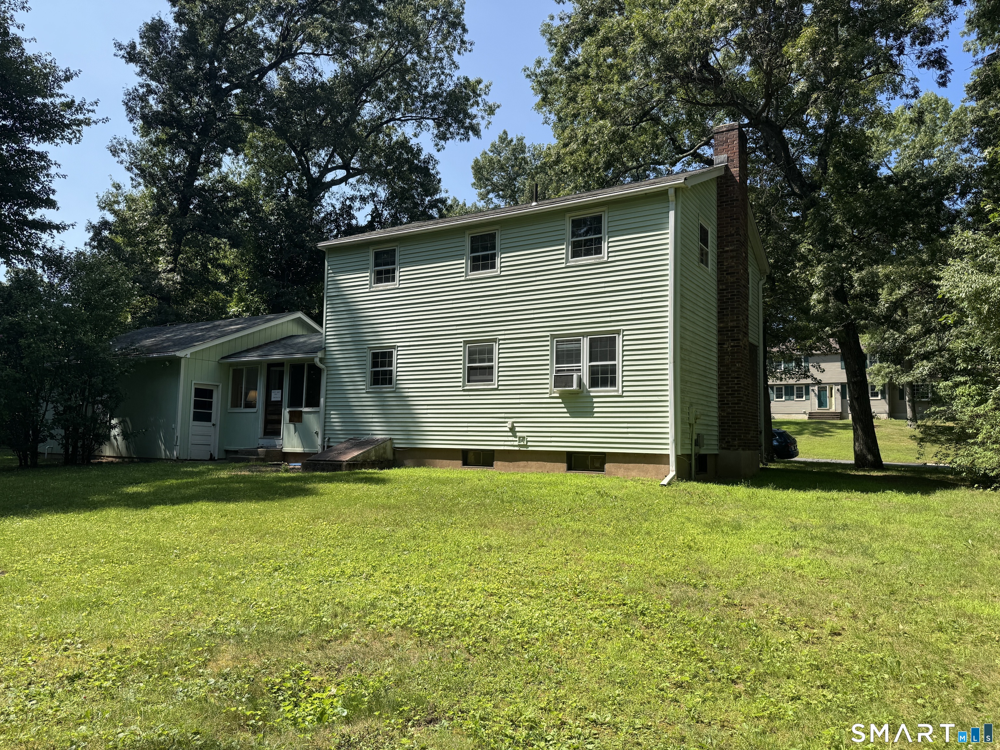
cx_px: 500
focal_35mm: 24
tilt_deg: +4.3
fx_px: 693
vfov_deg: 56.8
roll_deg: -1.6
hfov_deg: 71.6
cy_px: 375
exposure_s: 1/2506
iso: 80
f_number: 1.78
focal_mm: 6.76
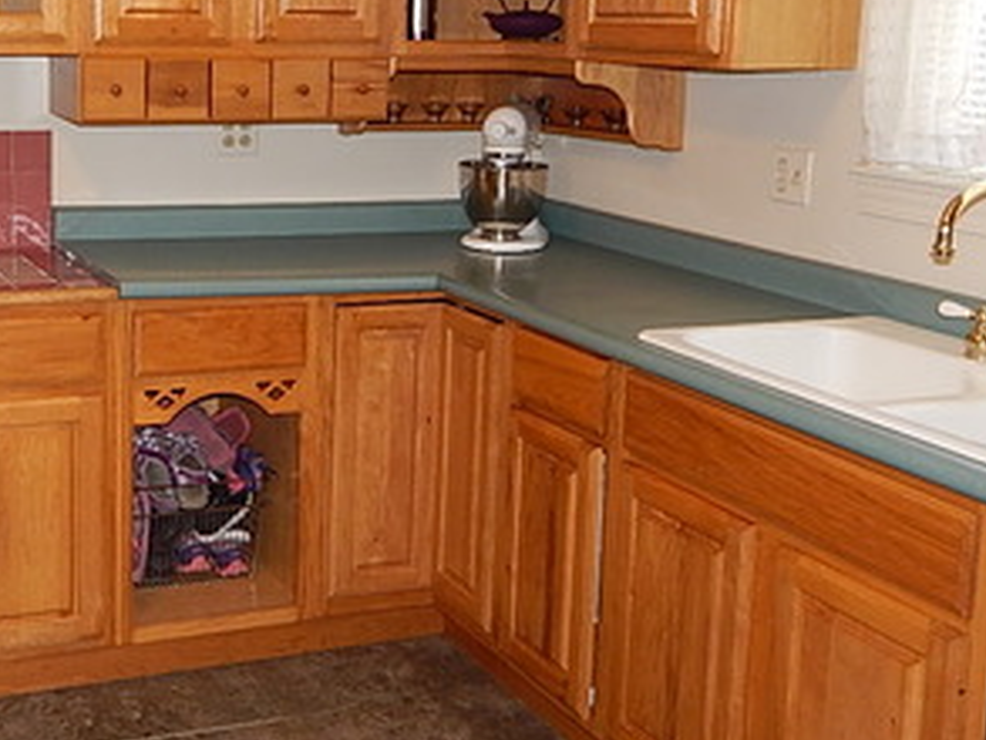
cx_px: 225
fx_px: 1368
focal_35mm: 48
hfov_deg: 38.4
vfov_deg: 30.1
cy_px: 242
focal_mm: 4
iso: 200
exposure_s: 1/30
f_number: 3
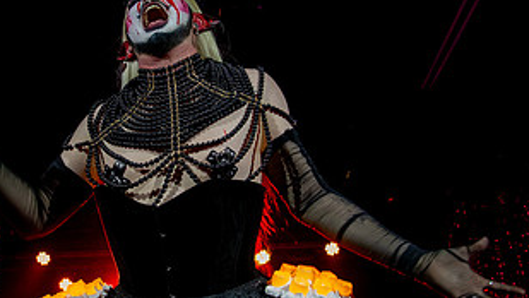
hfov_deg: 38.6
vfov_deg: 22.6
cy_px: 106
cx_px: 169
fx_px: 744
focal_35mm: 53
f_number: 5
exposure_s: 1/80
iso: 6400
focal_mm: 27
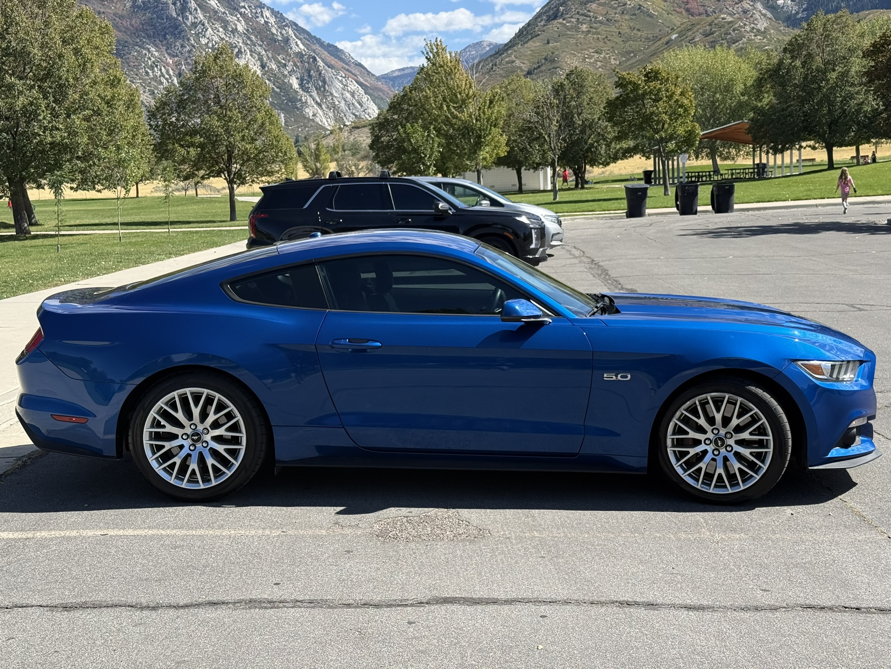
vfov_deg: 30.3
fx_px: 1235
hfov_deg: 39.7
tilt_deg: -4.8
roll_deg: +3.4
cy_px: 334
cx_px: 446
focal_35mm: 48
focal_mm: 6.76
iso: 100
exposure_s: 1/3226
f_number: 1.78
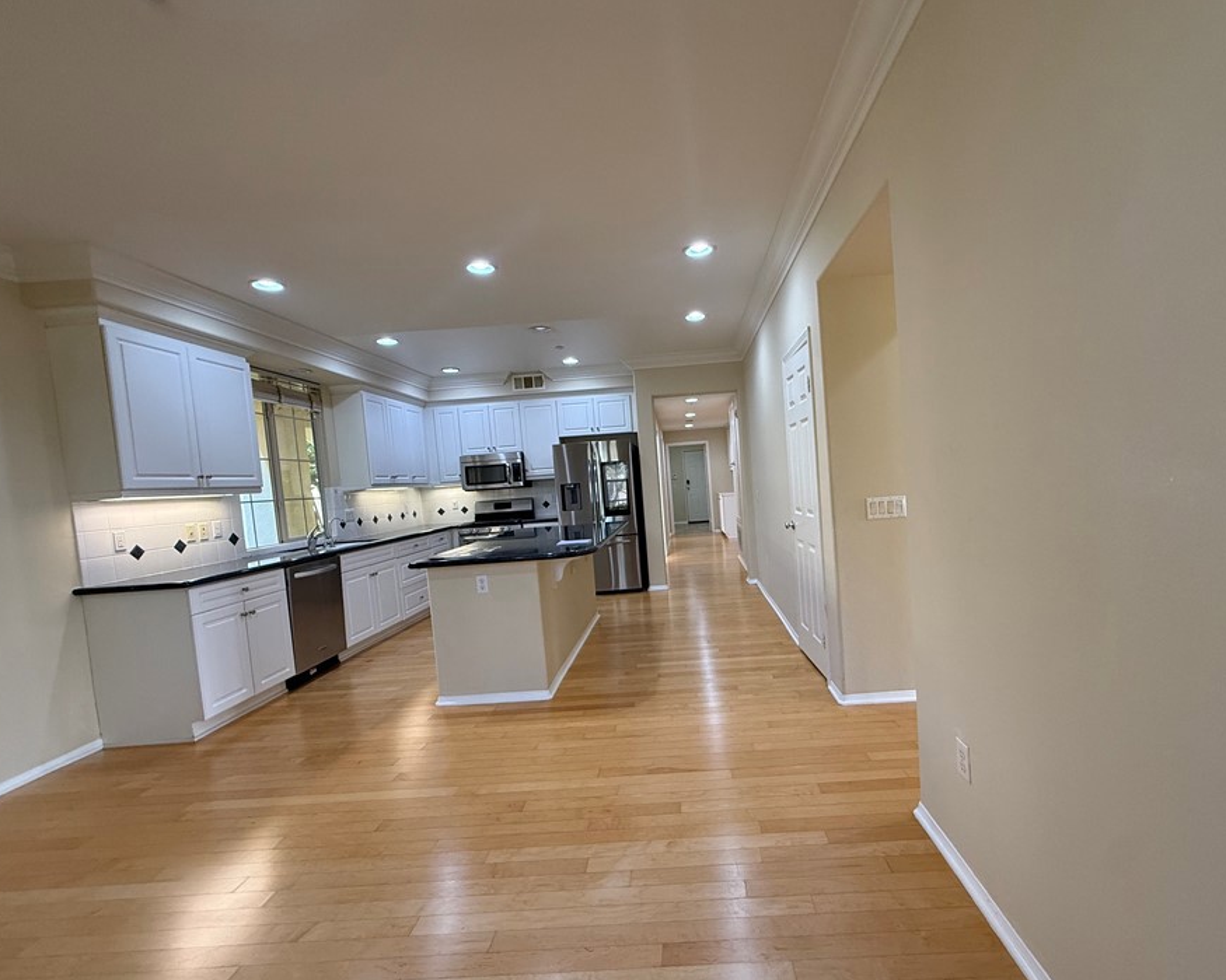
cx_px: 674
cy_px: 512
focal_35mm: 16
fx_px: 581
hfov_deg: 92.8
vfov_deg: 80.3
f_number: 2.2
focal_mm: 2.22
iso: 250
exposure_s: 1/120
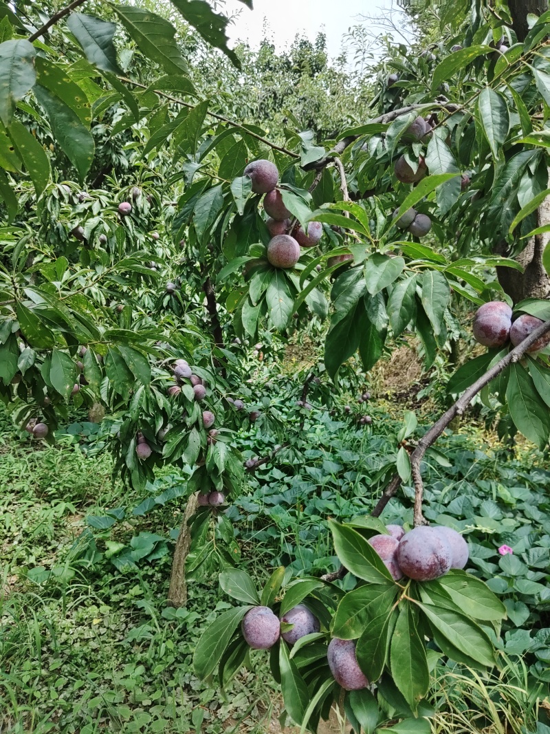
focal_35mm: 26
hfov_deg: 53.1
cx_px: 275
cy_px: 367
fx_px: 551
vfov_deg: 67.3
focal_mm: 4.25
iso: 100
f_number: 1.8
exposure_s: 1/442
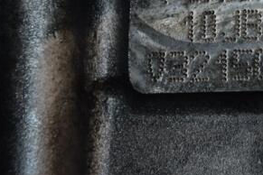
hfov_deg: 6.3
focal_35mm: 325
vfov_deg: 4.2
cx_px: 221
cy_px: 7
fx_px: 2374
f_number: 5.6
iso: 800
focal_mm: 105
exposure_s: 1/60
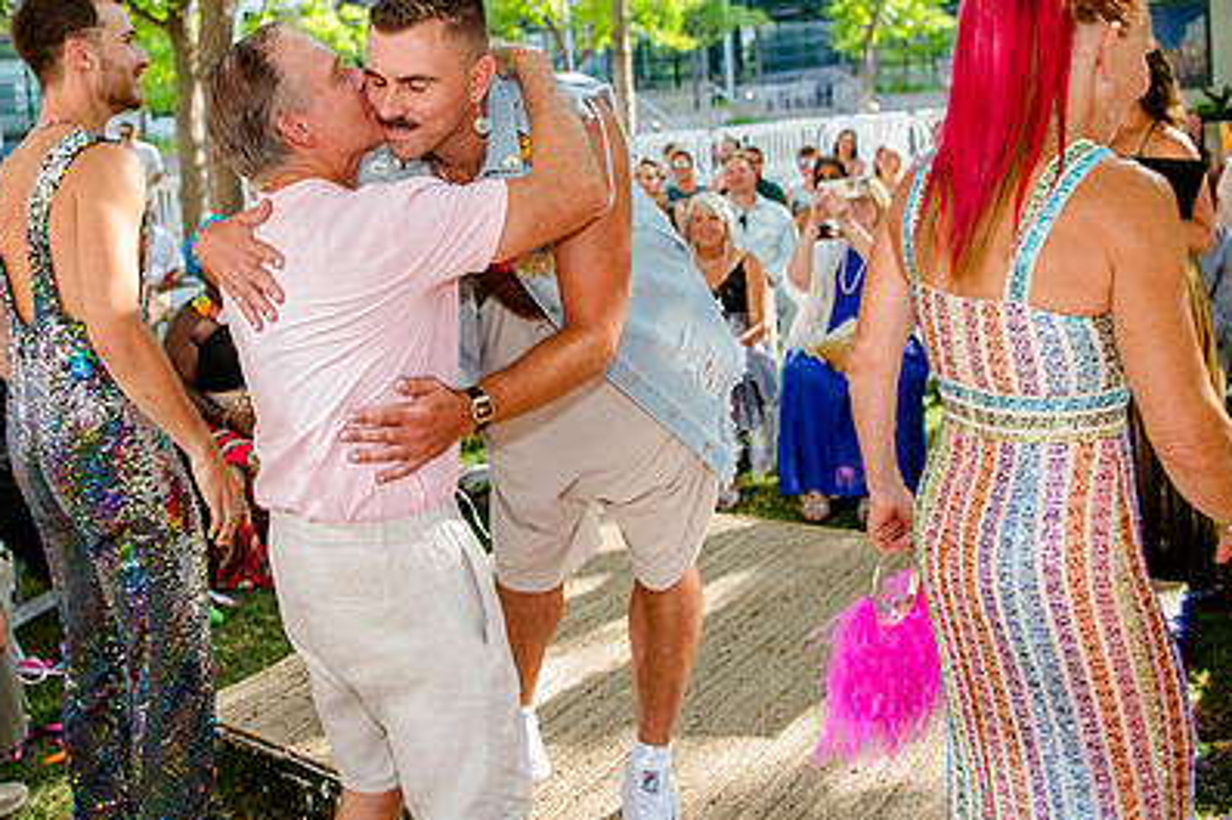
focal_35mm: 35
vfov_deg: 37.4
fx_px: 1197
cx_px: 415
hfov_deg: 53.4
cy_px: 275
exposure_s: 1/200
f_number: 2.8
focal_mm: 24
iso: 200
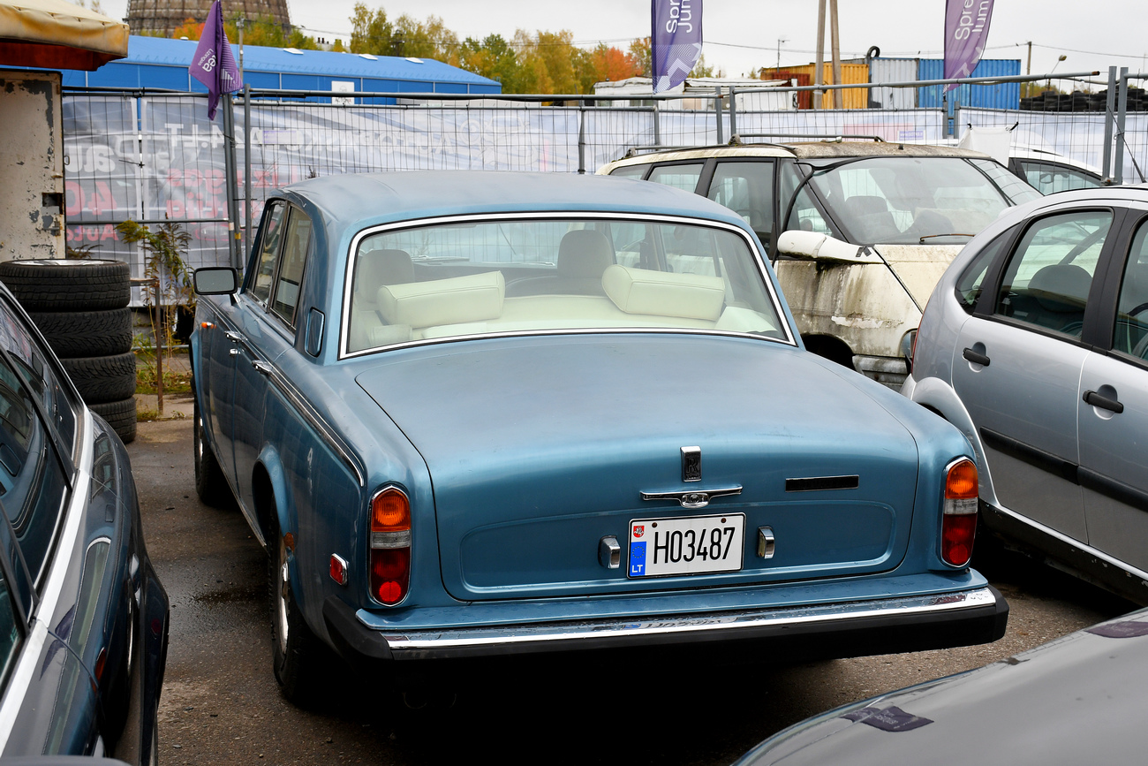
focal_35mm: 48
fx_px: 1531
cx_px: 574
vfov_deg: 28.1
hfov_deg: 41.1
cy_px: 383
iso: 200
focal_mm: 32
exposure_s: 1/160
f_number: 6.3
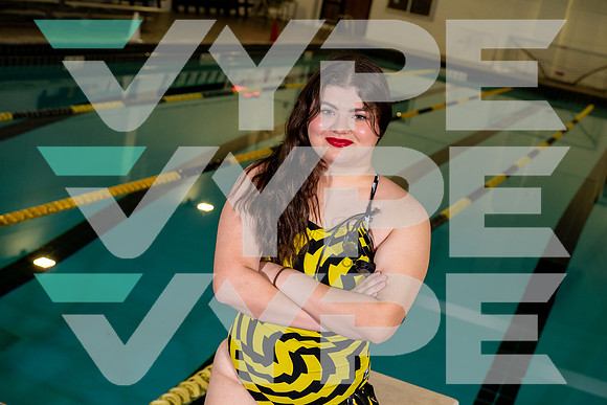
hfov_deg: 37.5
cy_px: 202
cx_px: 304
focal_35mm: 53
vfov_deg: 25.5
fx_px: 894
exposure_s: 1/250
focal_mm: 53
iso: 1000
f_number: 5.6
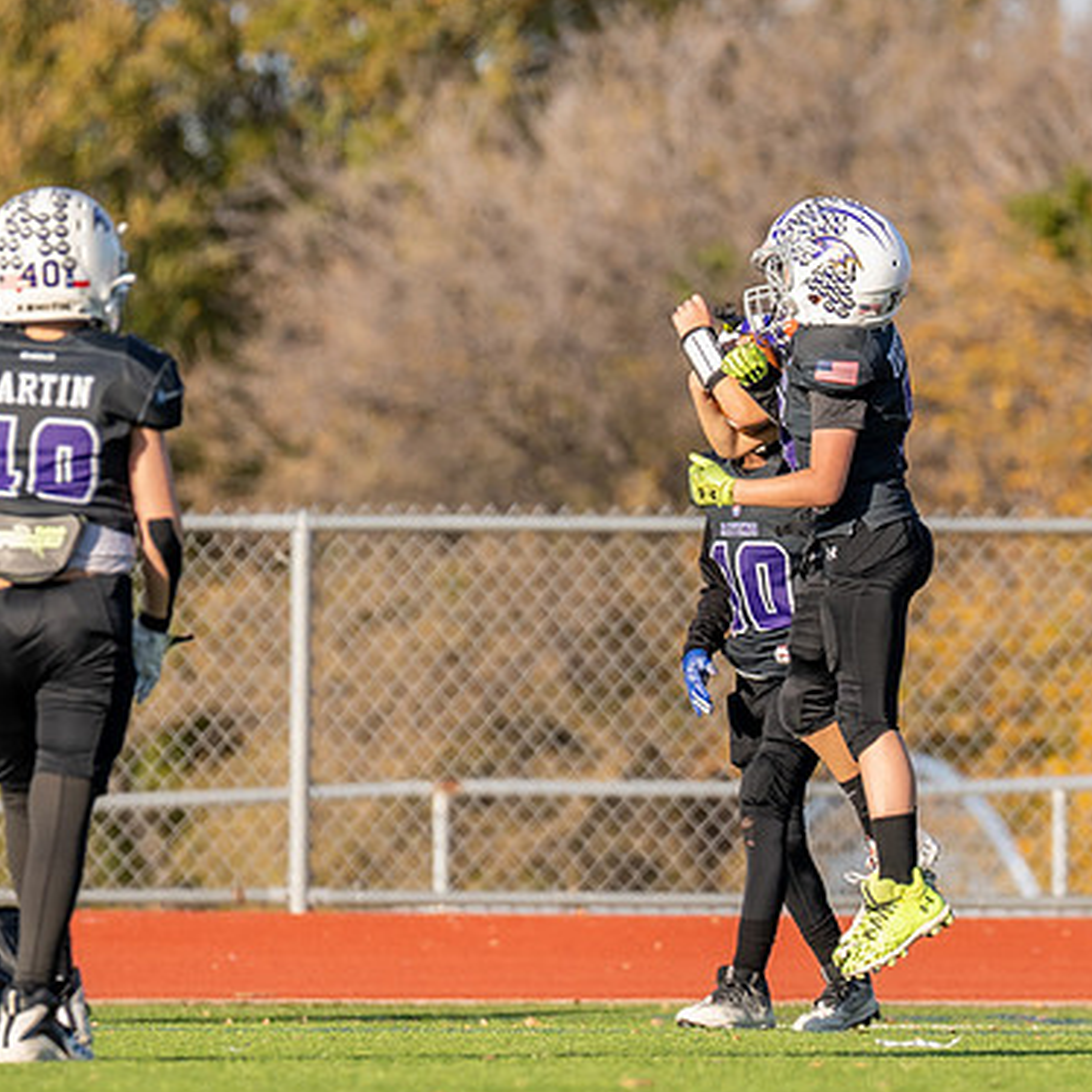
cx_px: 803
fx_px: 24162
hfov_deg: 2.6
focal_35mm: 677
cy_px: 544
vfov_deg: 2.6
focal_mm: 200
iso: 100
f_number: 2.8
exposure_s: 1/1000
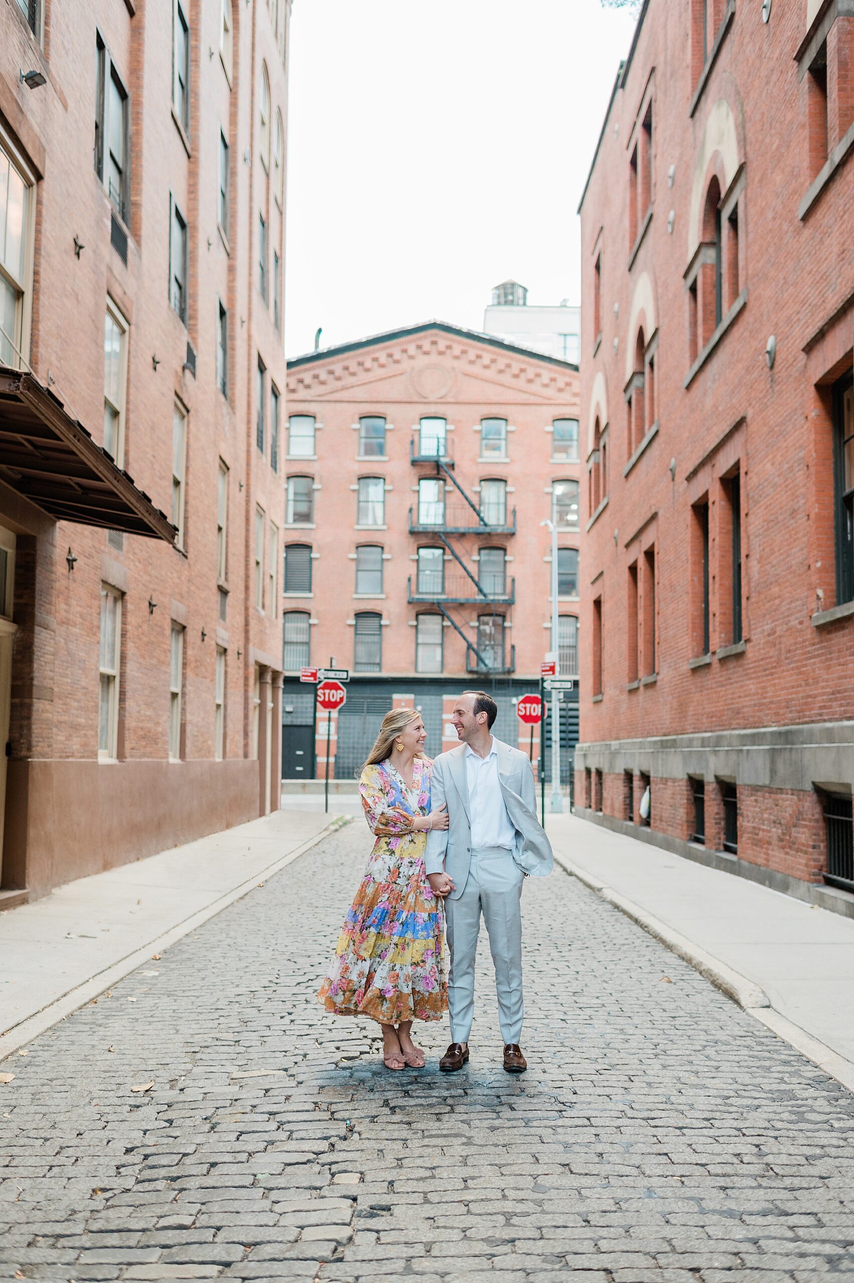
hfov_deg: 37.8
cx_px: 427
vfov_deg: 54.5
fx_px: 1247
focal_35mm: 35
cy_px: 642
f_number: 2.2
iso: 500
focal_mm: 35
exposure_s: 1/320
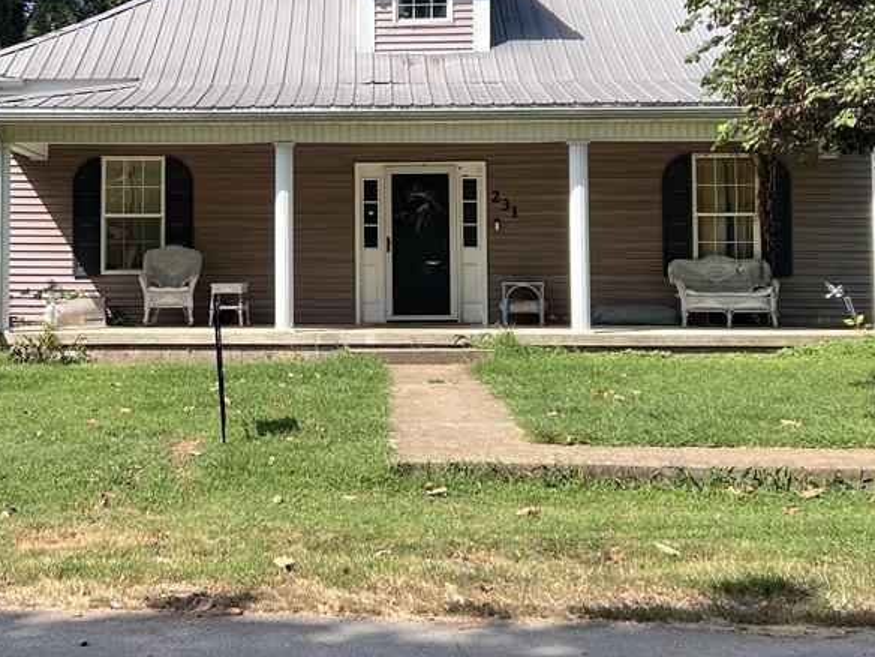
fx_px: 1441
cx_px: 303
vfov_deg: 25.4
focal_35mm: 57
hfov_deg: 33.5
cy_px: 178
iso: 50
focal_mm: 5.7
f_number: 1.5
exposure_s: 1/2353
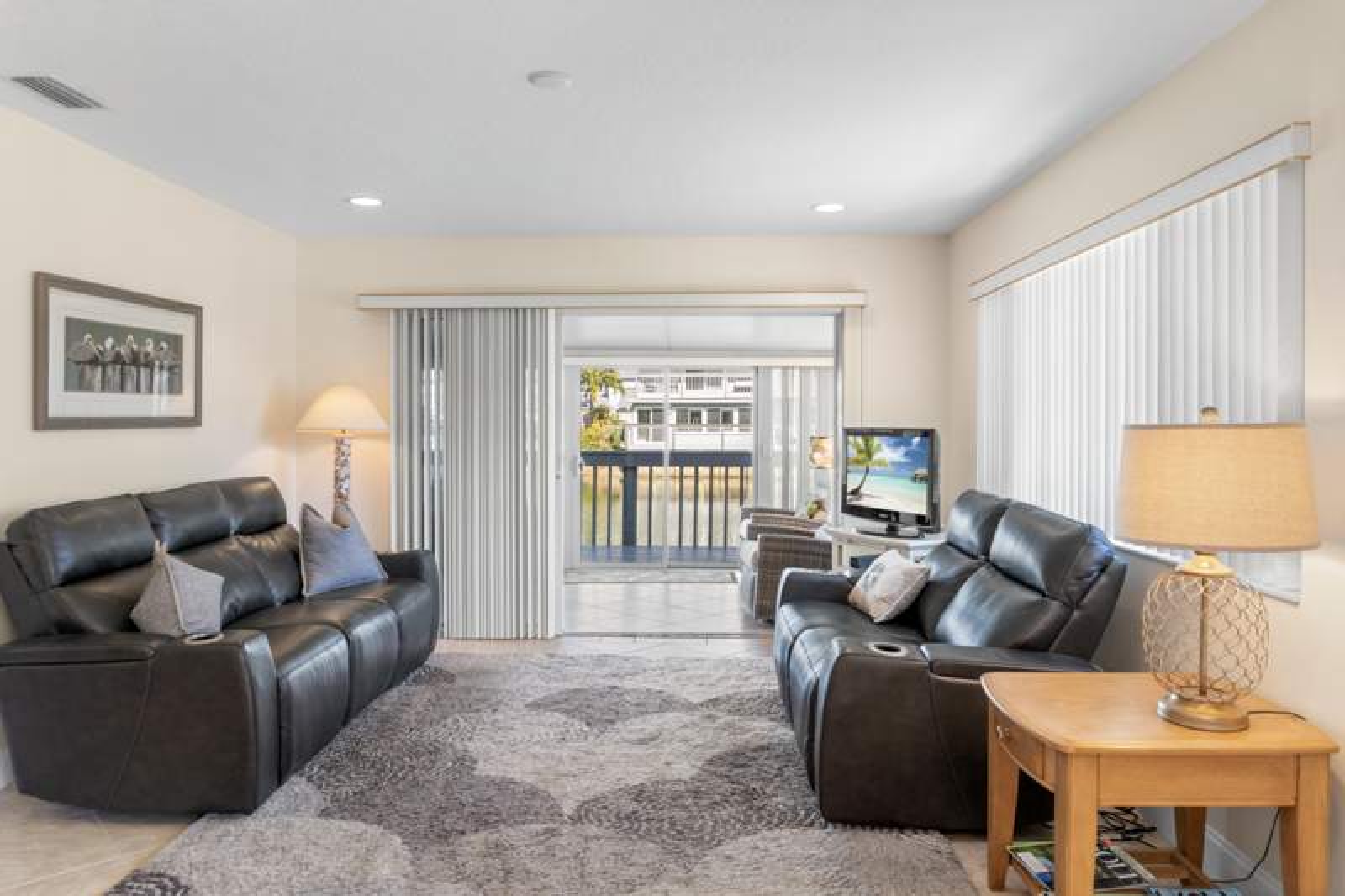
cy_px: 448
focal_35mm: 24
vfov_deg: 53.1
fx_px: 896
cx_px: 672
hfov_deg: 73.8
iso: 320
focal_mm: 16
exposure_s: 1/25
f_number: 8
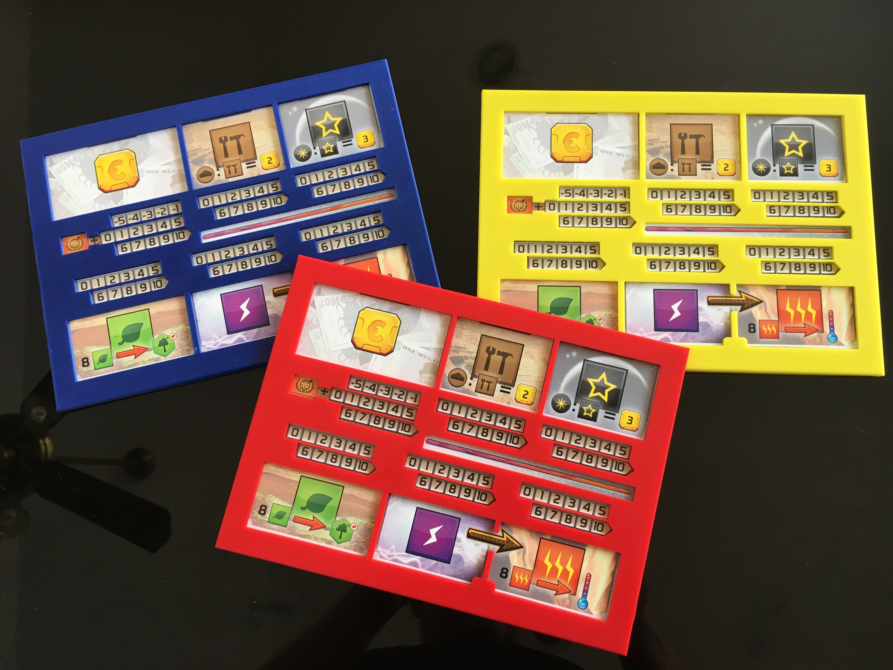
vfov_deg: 48.2
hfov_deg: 61.7
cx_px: 446
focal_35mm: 29
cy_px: 335
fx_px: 748
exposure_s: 1/33
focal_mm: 4.15
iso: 25
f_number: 2.2
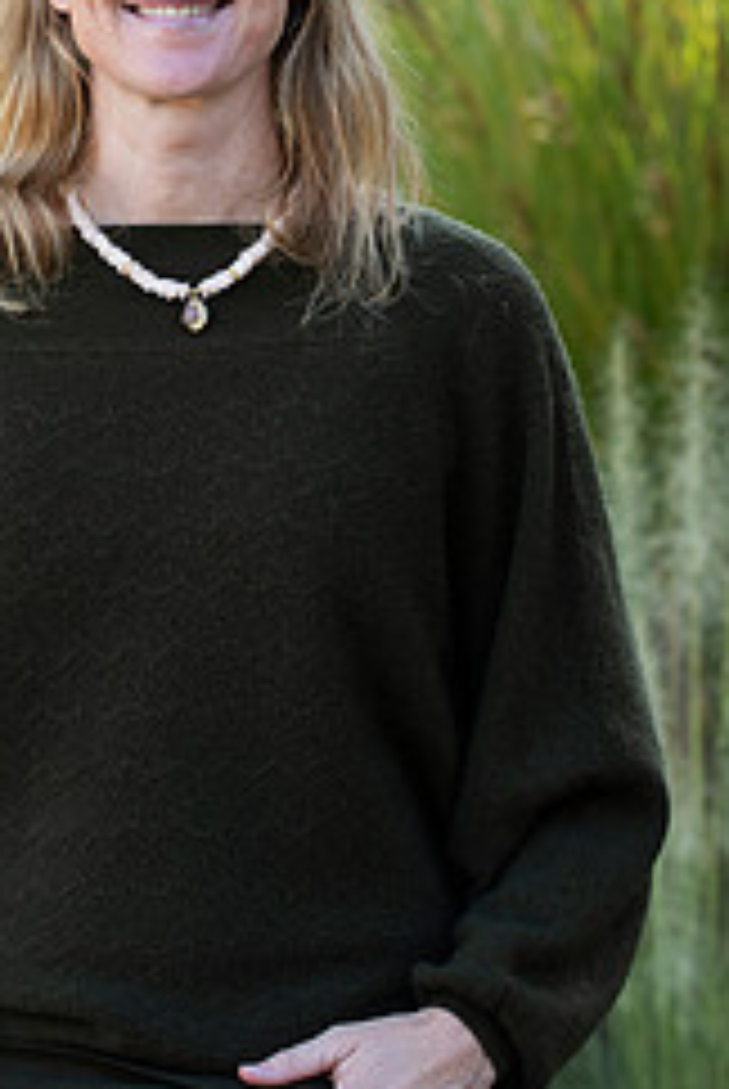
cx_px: 86
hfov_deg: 7.0
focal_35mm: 195
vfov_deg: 10.5
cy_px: 189
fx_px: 5906
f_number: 5
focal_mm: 105
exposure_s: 1/250
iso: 500
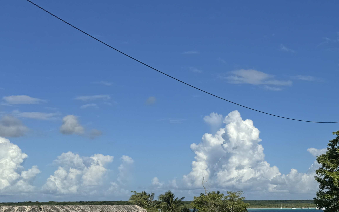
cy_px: 234
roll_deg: +0.7
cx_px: 368
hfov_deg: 29.5
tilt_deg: -2.8
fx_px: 582
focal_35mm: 63
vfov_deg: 19.7
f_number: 1.78
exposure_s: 1/7937
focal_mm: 6.76
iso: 80
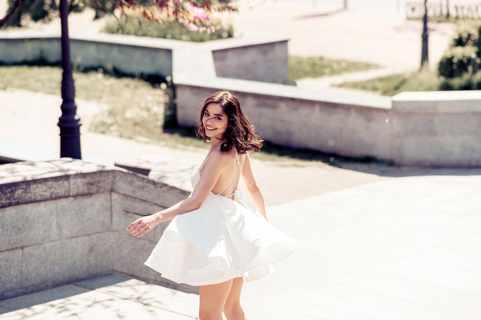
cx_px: 240
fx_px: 1402
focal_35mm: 105
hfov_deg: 19.5
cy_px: 160
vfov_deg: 13.0
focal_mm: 105
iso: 100
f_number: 2.8
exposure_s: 1/800
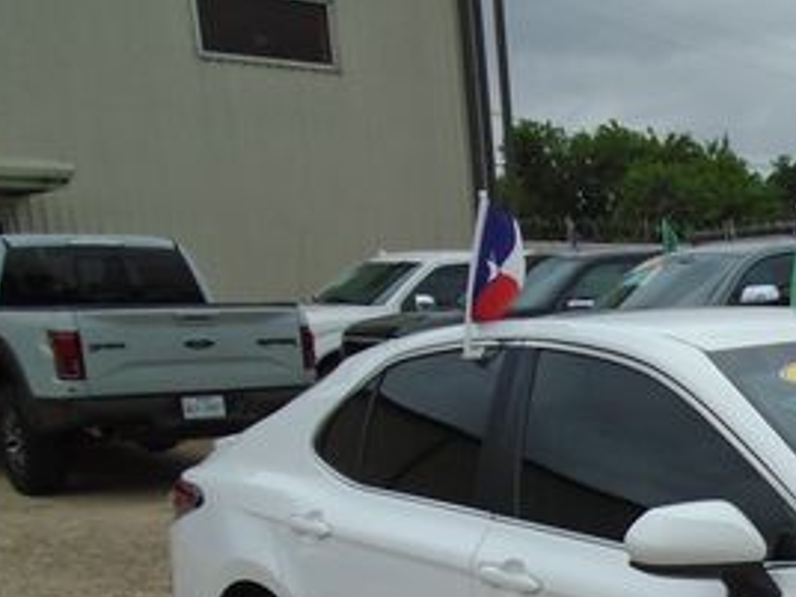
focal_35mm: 62
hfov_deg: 28.0
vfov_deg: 21.9
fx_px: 1426
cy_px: 710
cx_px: 909
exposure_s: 1/200
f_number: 8
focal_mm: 4.6
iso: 100
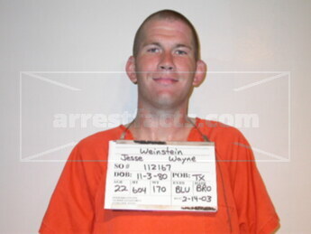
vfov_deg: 24.4
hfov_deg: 32.2
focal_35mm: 60
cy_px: 117
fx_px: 539
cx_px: 156
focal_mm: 12.4
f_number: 3.1
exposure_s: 1/60.3
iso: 100
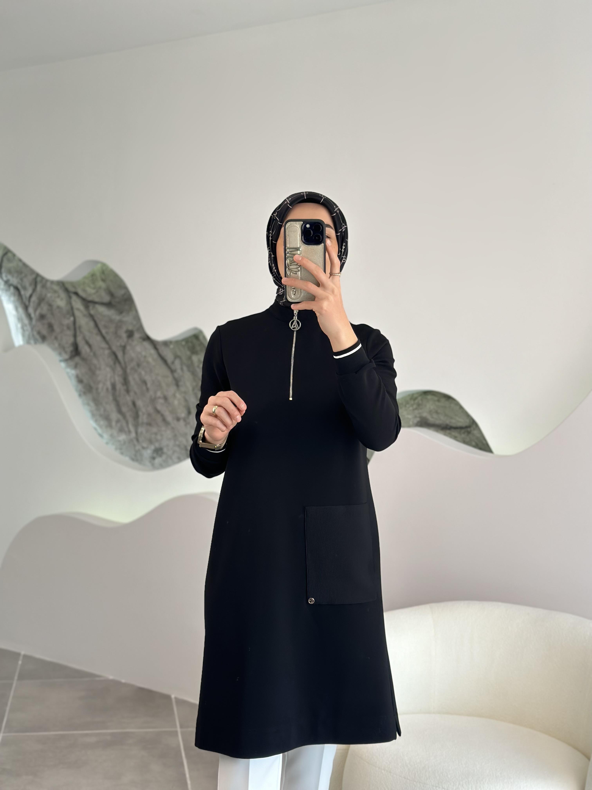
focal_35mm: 48
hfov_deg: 30.3
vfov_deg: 39.7
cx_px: 296
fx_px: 1095
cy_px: 395
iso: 80
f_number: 1.78
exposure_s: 1/317
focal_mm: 6.86
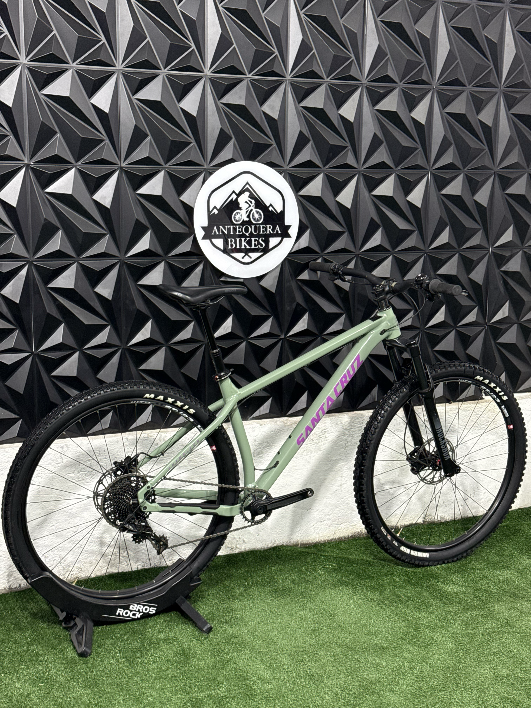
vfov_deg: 39.7
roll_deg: -2.2
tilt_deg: -9.3
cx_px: 266
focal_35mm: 48
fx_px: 982
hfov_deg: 30.3
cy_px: 354
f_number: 1.78
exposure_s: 1/60
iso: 250
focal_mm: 6.76
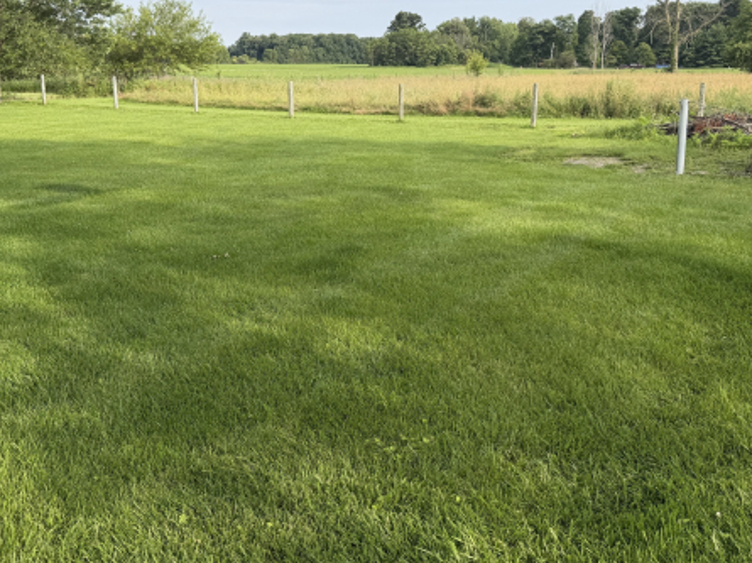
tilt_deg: -10.2
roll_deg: -2.4
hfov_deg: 51.4
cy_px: 218
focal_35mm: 36
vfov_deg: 39.4
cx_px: 369
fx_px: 781
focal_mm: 6.76
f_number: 1.78
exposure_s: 1/1855
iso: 80
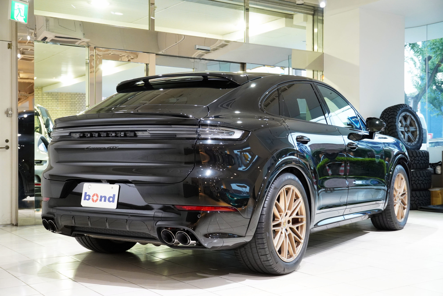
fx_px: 591
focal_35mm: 48
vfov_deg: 28.1
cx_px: 222
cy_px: 148
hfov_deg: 41.1
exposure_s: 1/50
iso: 1600
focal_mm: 32
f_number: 4.5
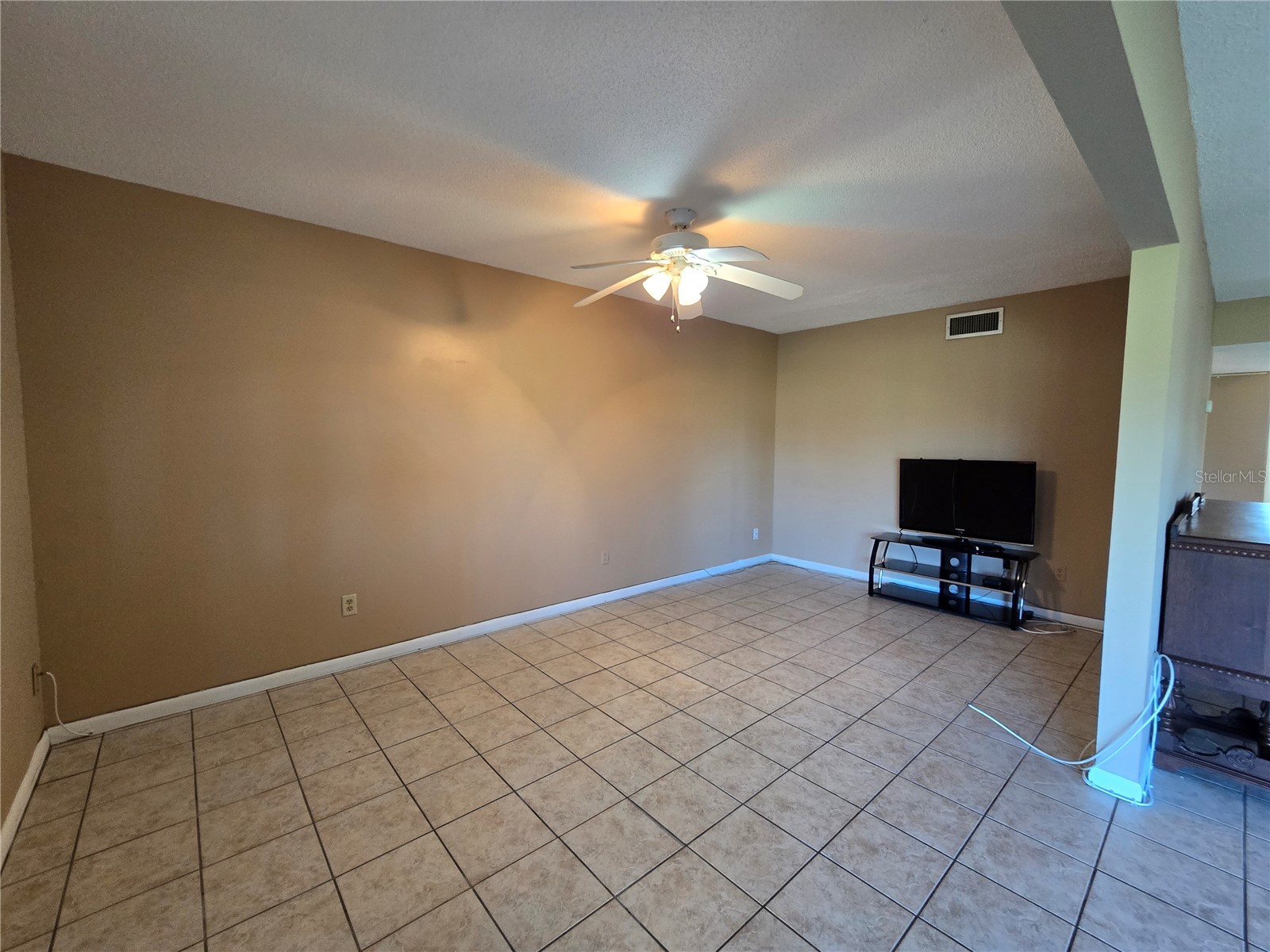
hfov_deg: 106.2
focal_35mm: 13
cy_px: 476
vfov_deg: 89.9
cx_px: 635
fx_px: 477
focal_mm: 2.2
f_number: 2.2
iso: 250
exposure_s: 1/60
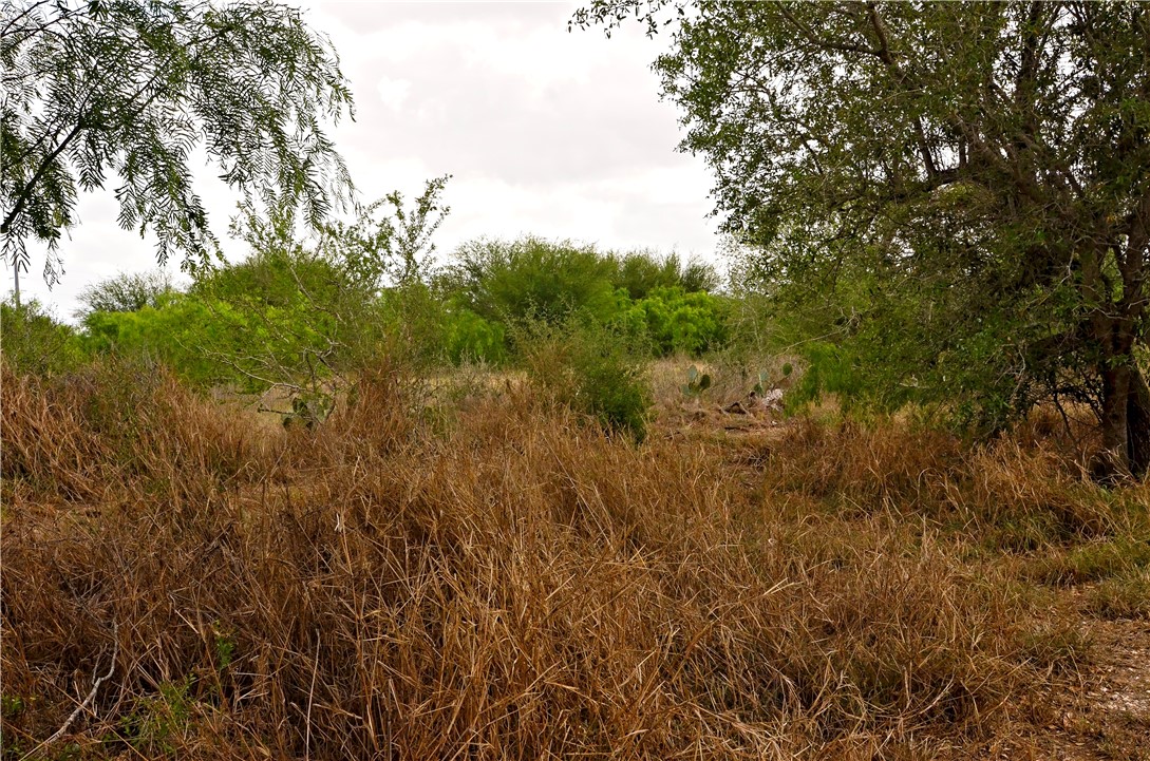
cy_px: 380
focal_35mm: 36
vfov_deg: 36.7
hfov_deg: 53.2
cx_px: 575
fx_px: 1147
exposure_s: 1/1000
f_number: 8
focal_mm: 24
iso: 400
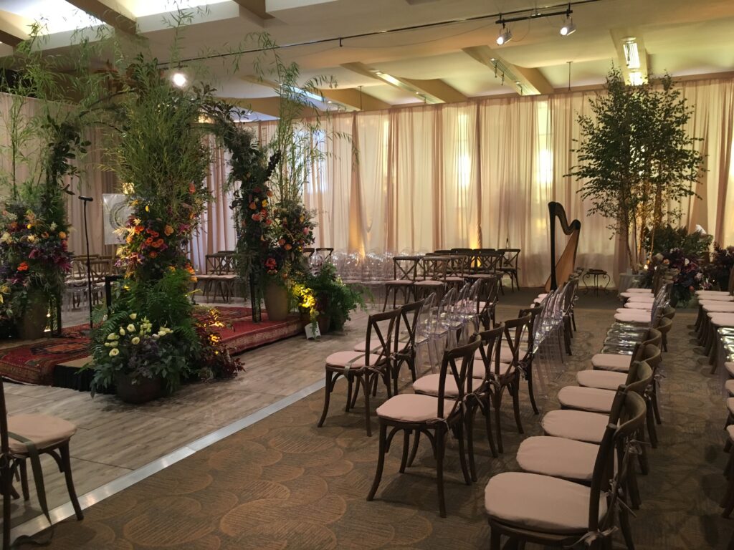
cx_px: 367
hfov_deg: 61.7
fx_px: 615
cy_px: 275
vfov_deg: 48.2
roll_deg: +0.6
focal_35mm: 29
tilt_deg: -4.7
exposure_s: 1/30
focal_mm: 4.15
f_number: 2.2
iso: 125
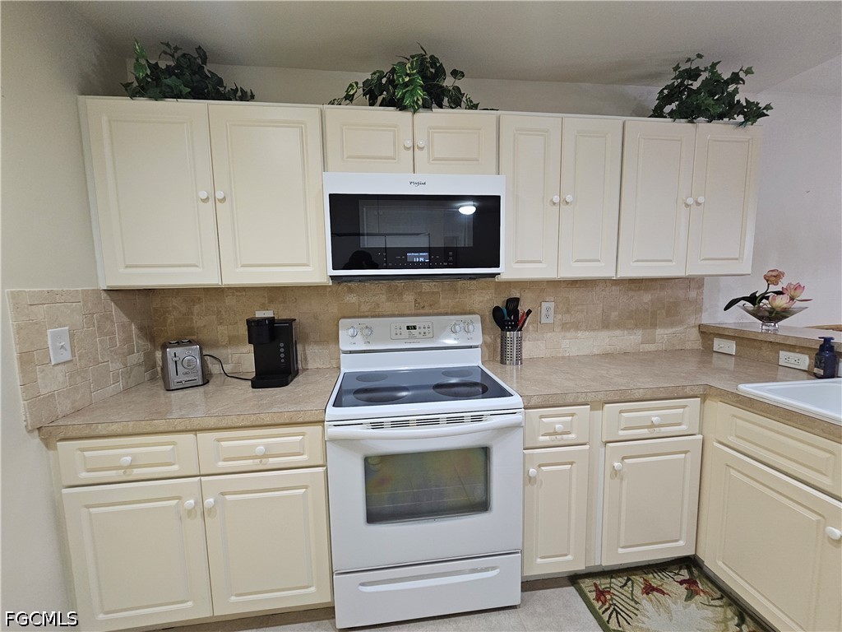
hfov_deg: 106.2
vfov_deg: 89.9
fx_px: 316
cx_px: 421
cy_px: 316
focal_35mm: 13
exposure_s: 1/60
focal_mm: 2.2
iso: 400
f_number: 2.2
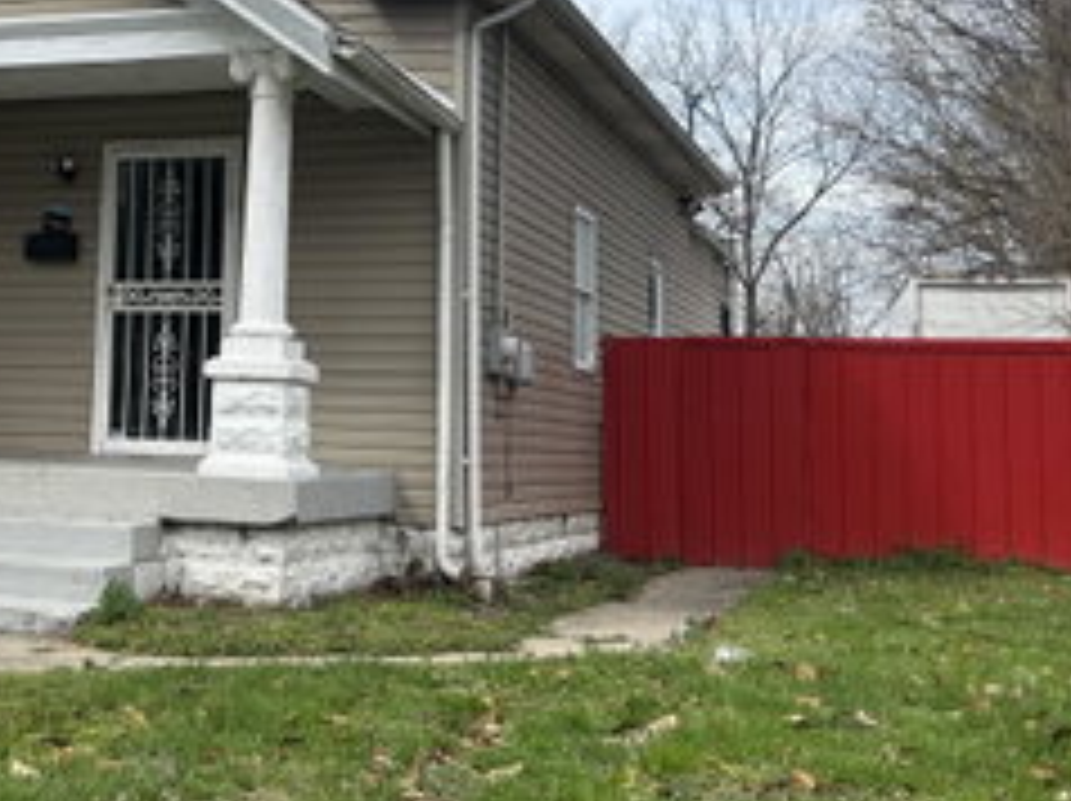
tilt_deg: +7.3
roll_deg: -1.9
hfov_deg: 32.9
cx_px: 144
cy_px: 207
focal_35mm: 56
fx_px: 1731
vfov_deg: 25.8
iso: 50
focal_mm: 5.7
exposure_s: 1/2045
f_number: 1.5
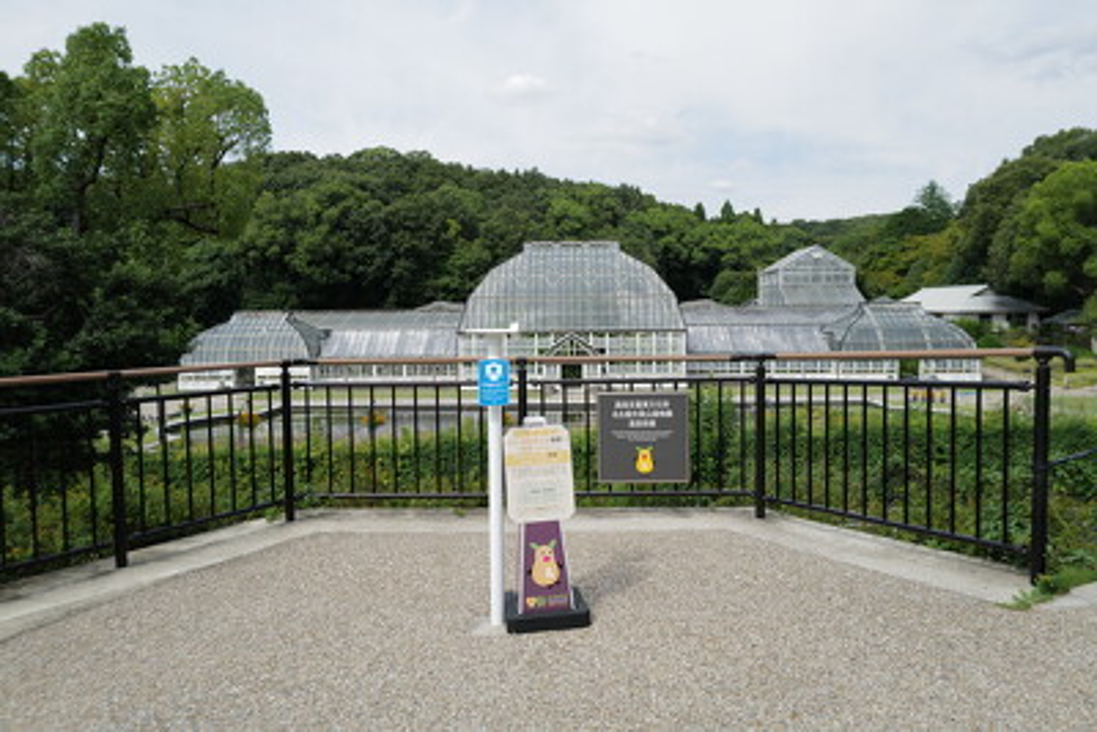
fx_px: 853
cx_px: 548
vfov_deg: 46.4
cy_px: 366
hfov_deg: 65.5
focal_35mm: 28
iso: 100
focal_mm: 28
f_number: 5
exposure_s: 1/400
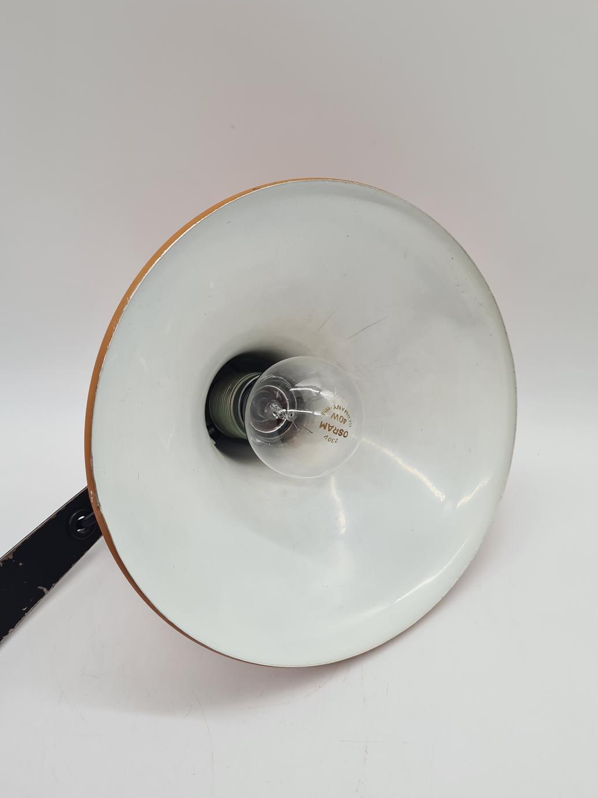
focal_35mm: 27
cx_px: 289
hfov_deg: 51.3
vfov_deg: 65.3
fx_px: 622
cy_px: 400
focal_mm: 5.4
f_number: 1.8
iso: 50
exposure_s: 1/244
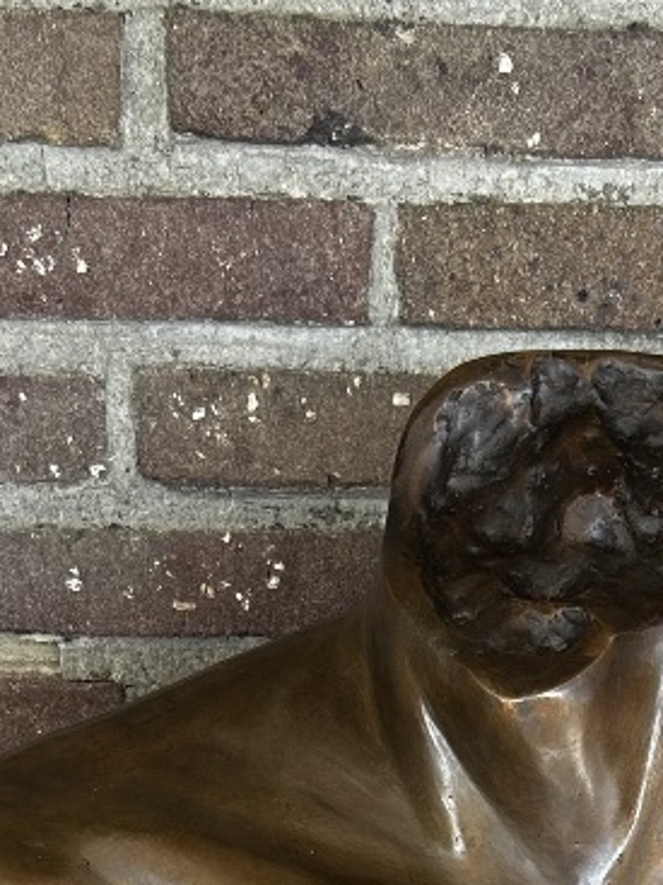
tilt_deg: -29.1
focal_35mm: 85
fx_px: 2172
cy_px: 1302
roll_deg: -2.1
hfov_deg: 17.3
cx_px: 417
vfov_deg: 20.1
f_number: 1.5
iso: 50
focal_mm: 5.7
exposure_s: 1/121
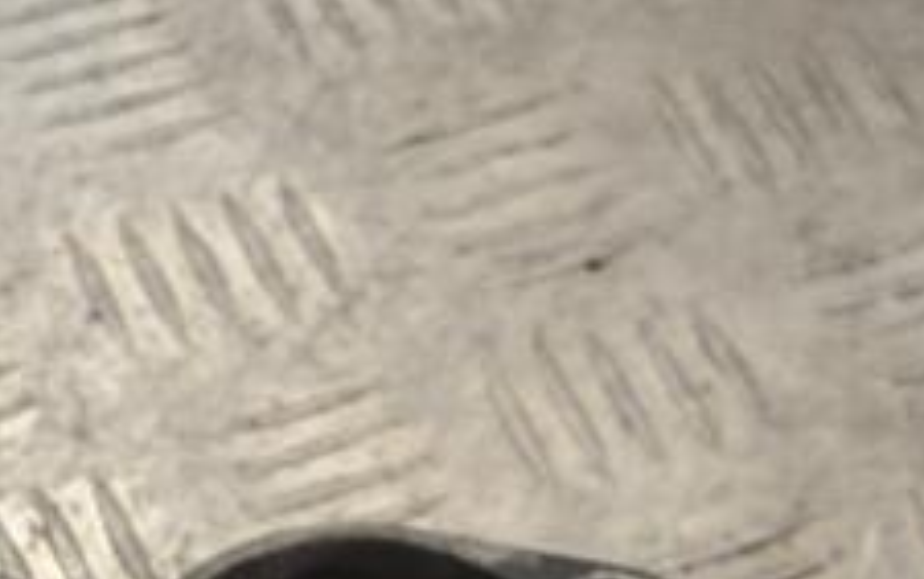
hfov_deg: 9.3
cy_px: 751
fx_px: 5654
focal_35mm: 224
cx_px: 628
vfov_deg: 5.8
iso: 180
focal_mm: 55
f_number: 5.6
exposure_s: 1/30
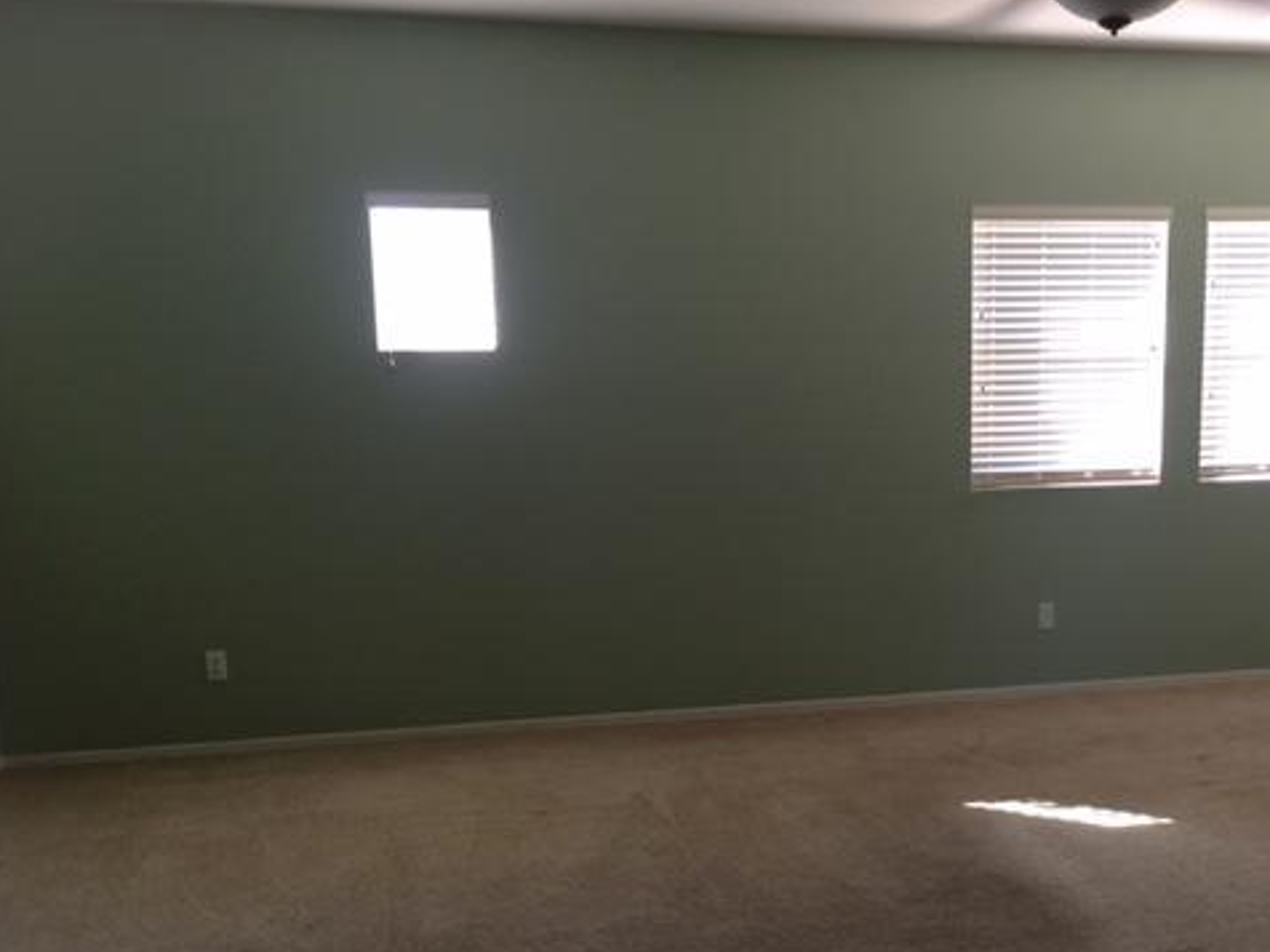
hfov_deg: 47.2
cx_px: 824
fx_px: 1431
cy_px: 579
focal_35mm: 39
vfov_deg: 36.7
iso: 32
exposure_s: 1/15
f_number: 2.2
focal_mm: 4.15
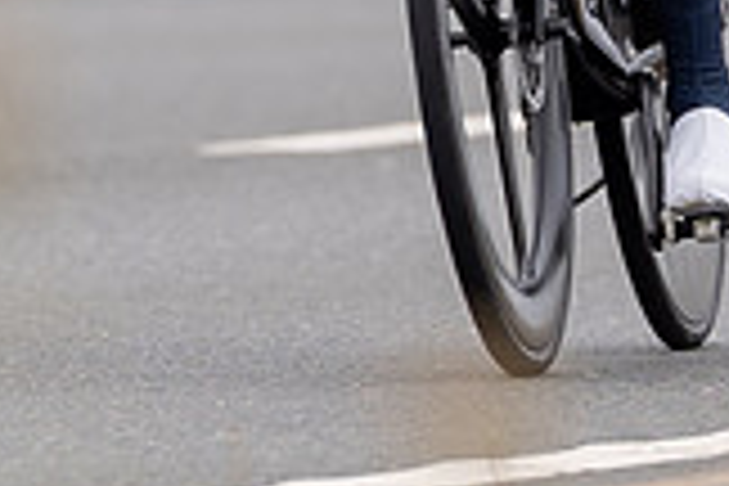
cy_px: -425
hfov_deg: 1.3
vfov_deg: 0.9
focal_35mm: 1552
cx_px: 422
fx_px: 31426
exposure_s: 1/800
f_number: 3.2
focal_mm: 200
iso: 100
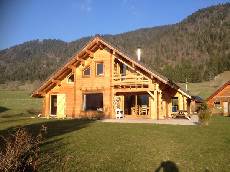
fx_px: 233
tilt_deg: +0.2
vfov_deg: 40.7
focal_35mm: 35
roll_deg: -1.1
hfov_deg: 52.6
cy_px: 86
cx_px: 115
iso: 50
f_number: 2.4
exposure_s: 1/905
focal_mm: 4.28
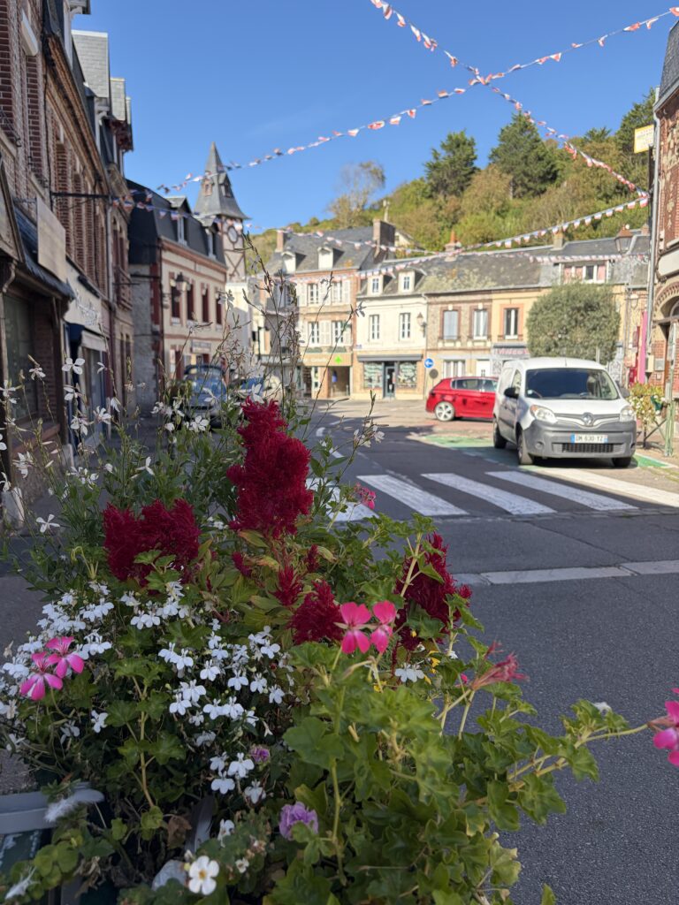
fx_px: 680
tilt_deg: -5.4
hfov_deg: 53.1
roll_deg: -0.4
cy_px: 452
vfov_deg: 67.3
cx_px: 340
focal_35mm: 26
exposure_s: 1/1799
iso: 50
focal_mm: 5.96
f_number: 1.6
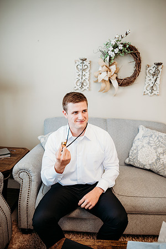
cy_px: 124
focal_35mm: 24
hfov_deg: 53.1
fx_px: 166
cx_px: 83
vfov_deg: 73.7
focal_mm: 24
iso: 400
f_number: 2.5
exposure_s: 1/160
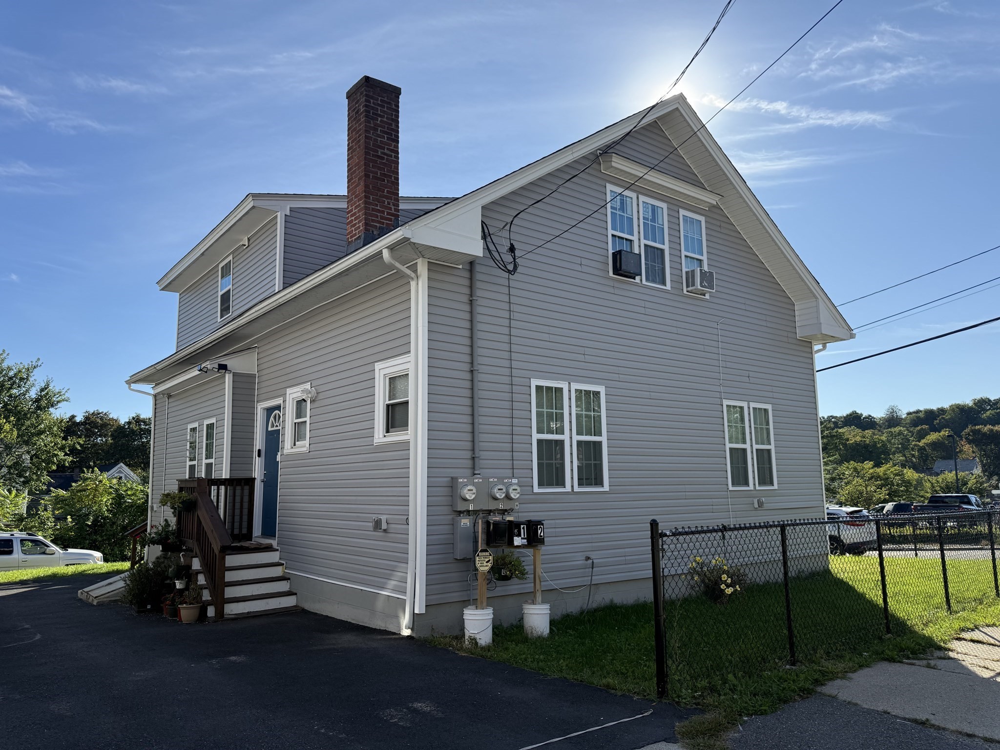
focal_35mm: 24
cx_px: 500
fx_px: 693
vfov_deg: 56.8
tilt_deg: +8.1
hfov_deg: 71.6
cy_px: 375
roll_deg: +0.2
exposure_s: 1/3953
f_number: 1.78
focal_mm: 6.76
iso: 80
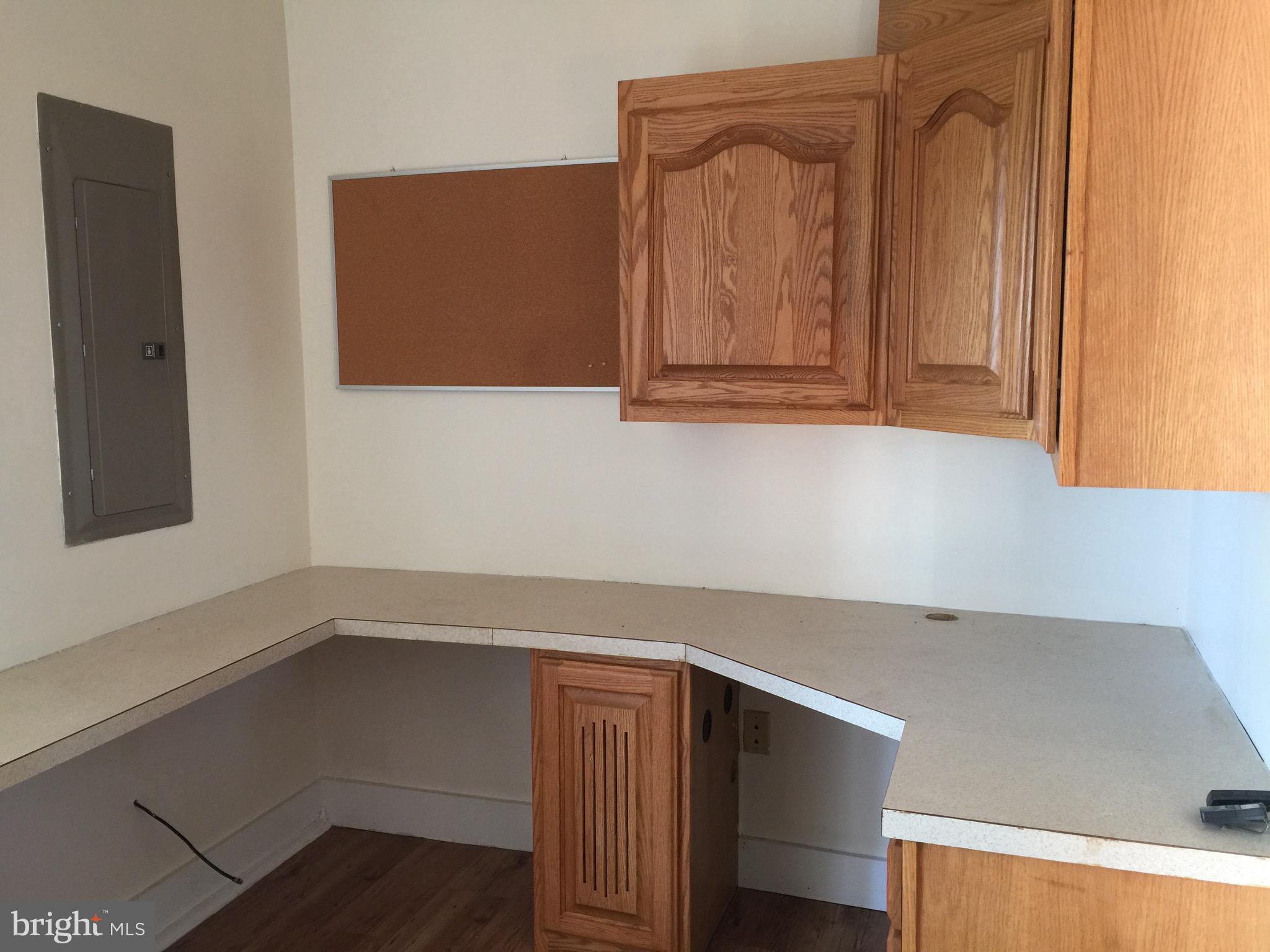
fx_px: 1064
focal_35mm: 29
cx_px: 635
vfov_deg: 48.2
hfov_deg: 61.7
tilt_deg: -6.9
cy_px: 476
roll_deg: +0.7
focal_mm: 4.15
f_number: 2.2
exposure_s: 1/15
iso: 50
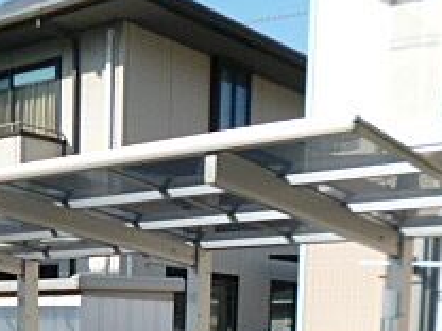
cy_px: 490
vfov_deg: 17.9
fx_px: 945
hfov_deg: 25.6
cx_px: 57
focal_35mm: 74
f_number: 2.5
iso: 100
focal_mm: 4.3
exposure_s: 1/1000
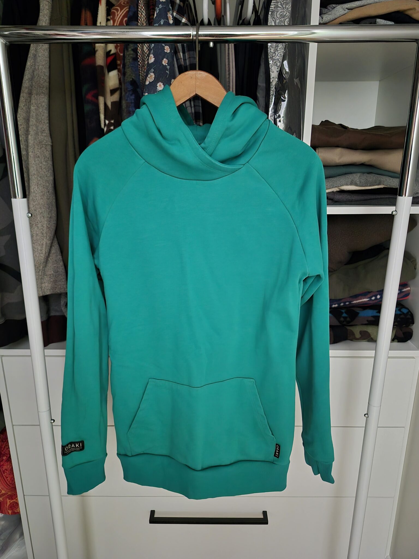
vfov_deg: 73.9
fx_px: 371
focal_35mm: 23
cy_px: 280
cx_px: 210
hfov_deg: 58.9
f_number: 1.8
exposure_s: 1/30
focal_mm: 5.4
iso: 2000
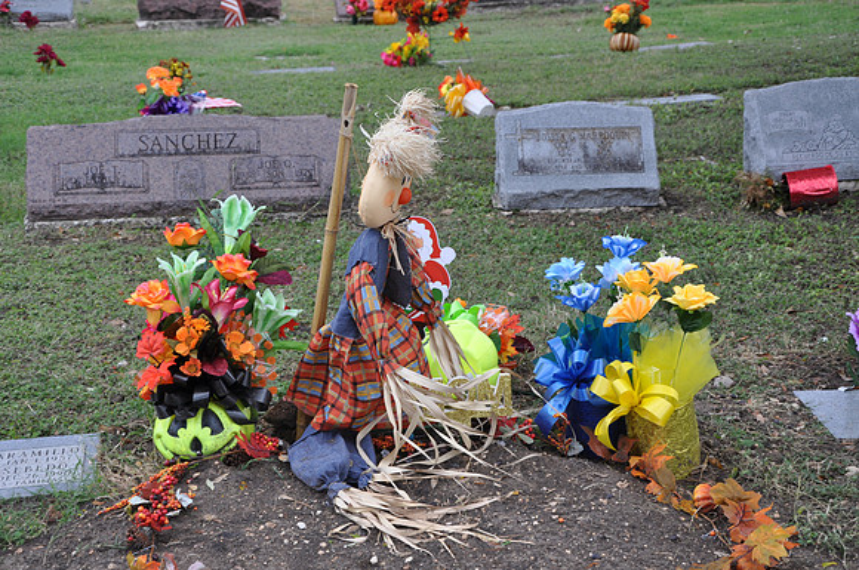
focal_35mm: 72
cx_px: 430
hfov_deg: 28.1
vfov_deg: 18.9
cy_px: 285
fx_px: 1716
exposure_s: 1/50
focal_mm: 48
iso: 200
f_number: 7.1
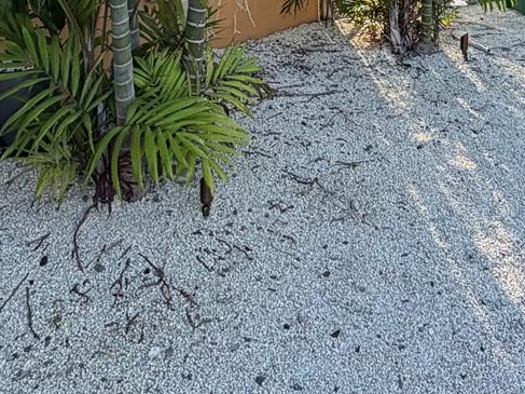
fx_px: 697
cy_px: -177
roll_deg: +1.9
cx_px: 364
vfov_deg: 25.0
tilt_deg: +4.7
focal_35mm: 46
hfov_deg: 40.6
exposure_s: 1/502
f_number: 2.2
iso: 50
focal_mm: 2.22
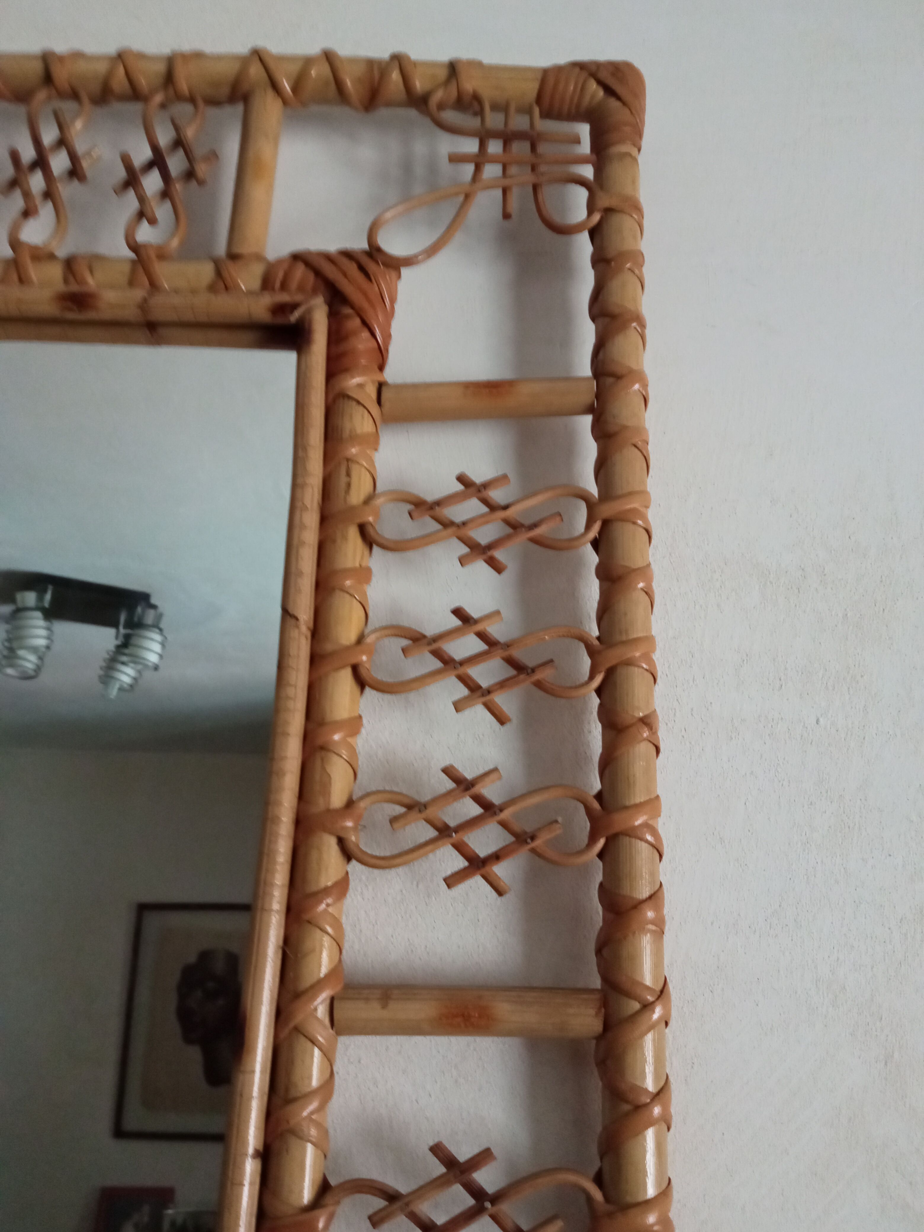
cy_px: 616
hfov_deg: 51.4
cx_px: 462
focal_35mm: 27
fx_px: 961
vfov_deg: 65.3
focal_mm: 3.79
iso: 803
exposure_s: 1/25
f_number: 2.2
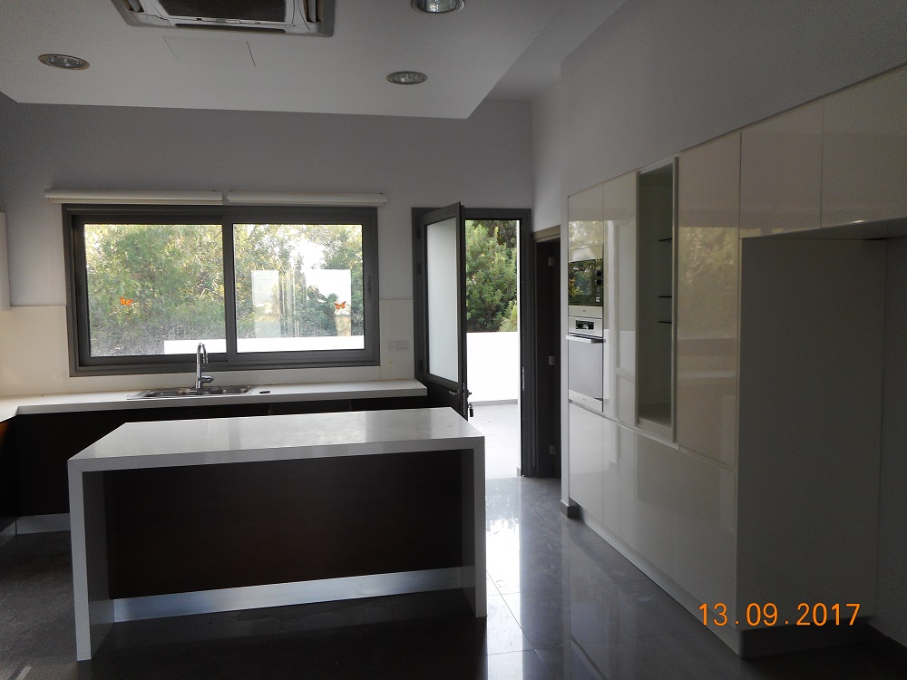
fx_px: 655
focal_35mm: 25
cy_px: 340
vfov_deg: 54.9
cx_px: 454
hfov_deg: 69.4
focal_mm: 4.5
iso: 80
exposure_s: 1/30
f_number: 3.7
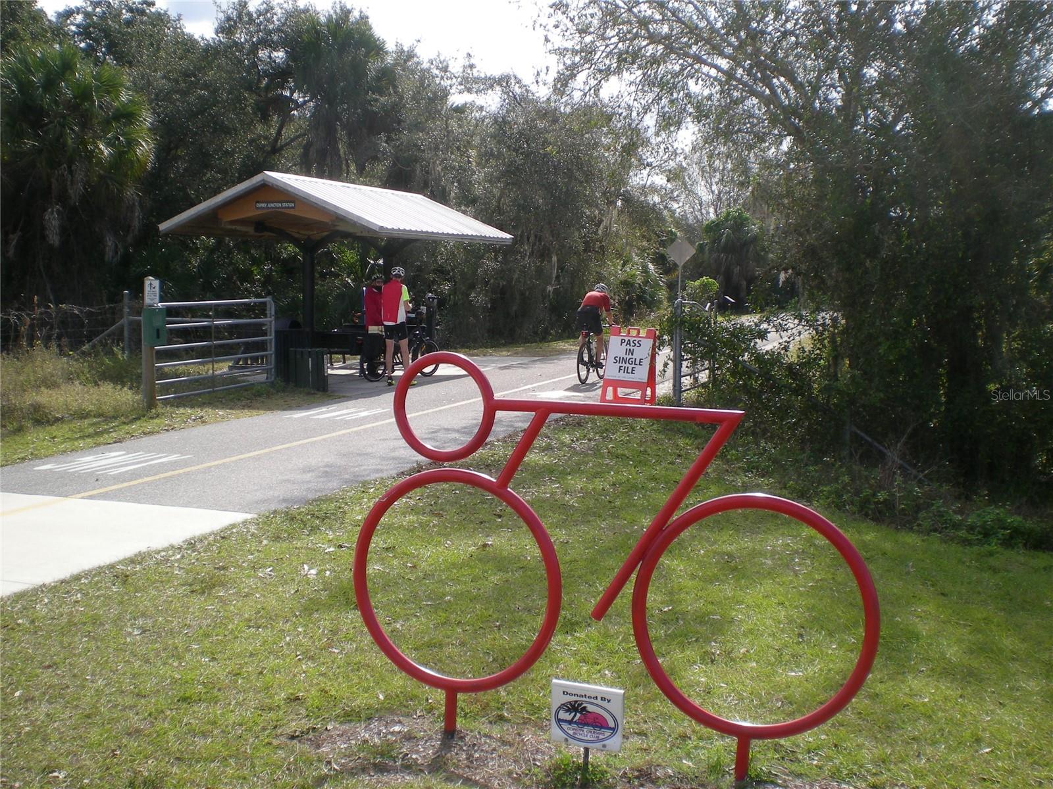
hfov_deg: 49.0
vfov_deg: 37.7
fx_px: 1156
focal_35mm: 38
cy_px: 394
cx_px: 526
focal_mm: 6.3
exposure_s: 1/313
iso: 50
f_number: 4.6
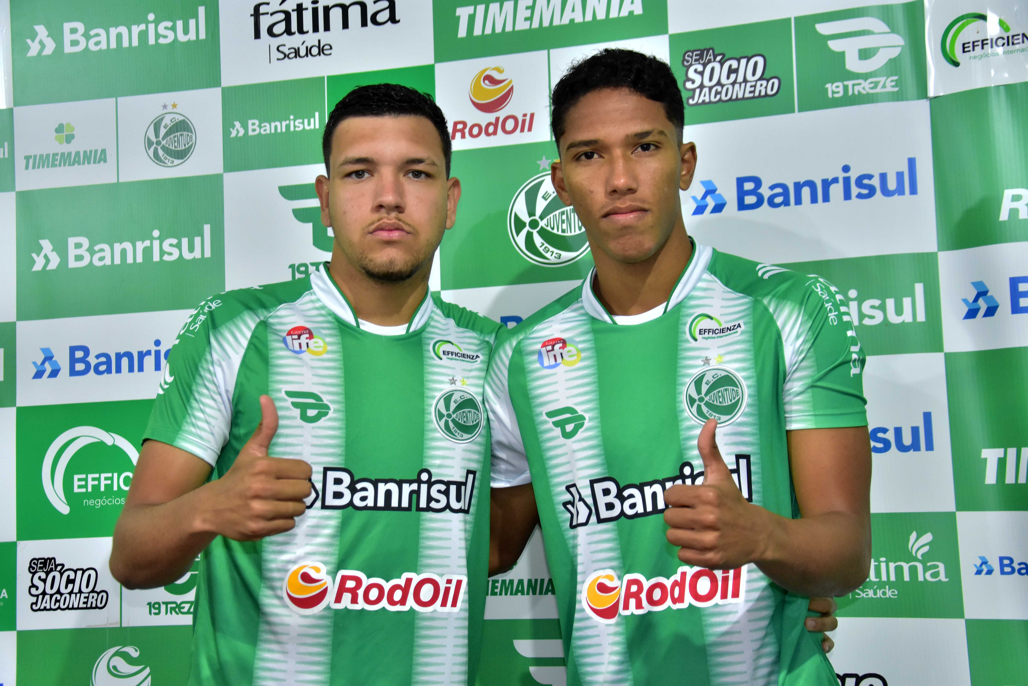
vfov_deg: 25.8
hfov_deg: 37.9
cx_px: 514
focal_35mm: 52
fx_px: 1499
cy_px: 343
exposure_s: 1/160
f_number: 4.5
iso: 2000
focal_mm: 35
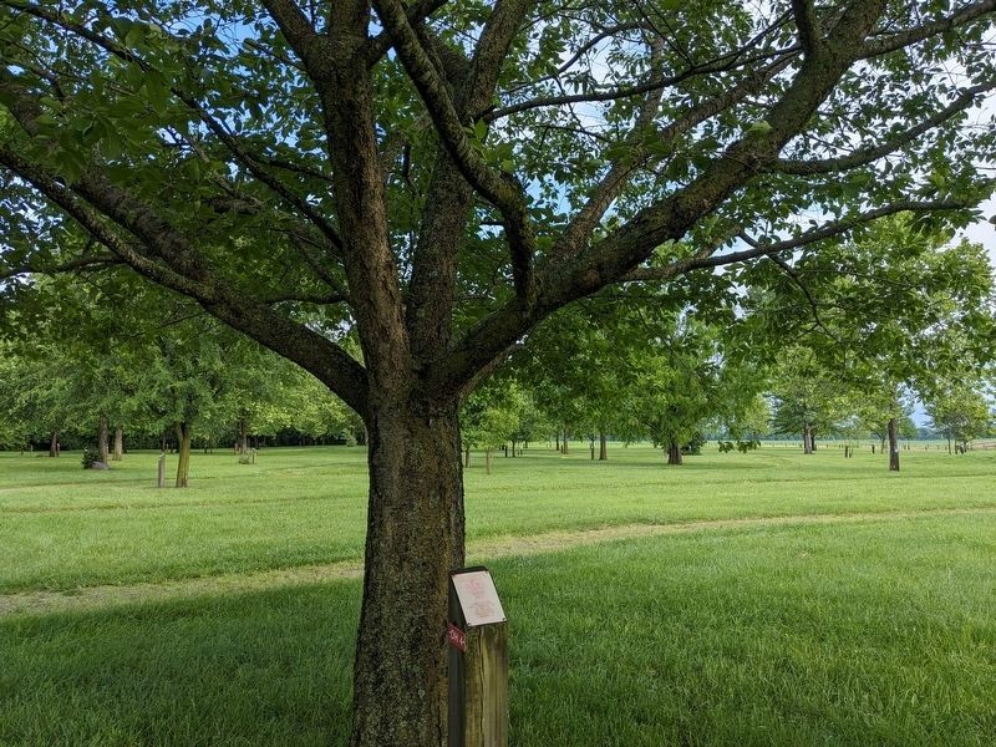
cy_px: 374
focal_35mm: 27
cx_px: 498
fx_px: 777
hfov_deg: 65.3
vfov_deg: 51.4
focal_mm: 4.38
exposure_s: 1/544
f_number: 1.73
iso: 47
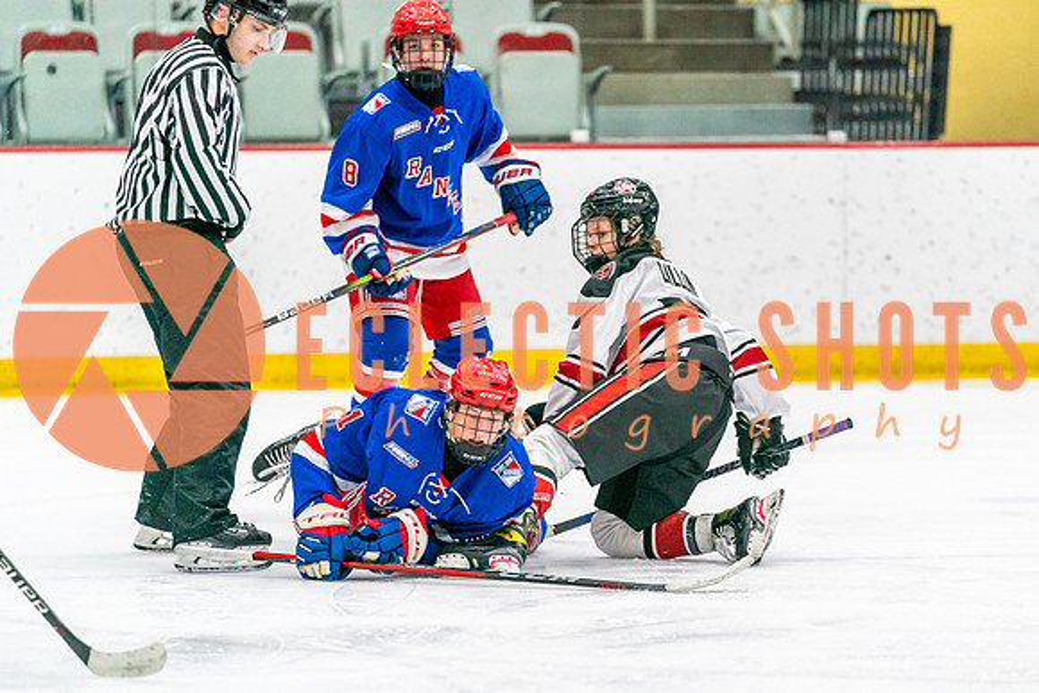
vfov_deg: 5.8
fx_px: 6836
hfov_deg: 8.7
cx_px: 608
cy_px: 401
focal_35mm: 237
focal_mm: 200
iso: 3200
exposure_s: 1/1250
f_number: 2.8
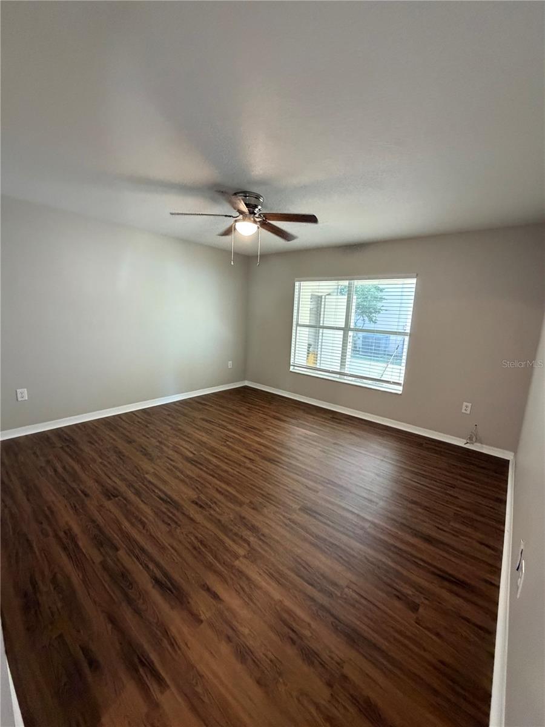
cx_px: 272
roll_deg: -2.7
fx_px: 294
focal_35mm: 14
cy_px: 364
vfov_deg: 102.1
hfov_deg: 85.7
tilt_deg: -10.1
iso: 640
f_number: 2.2
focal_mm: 2.22
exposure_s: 1/60
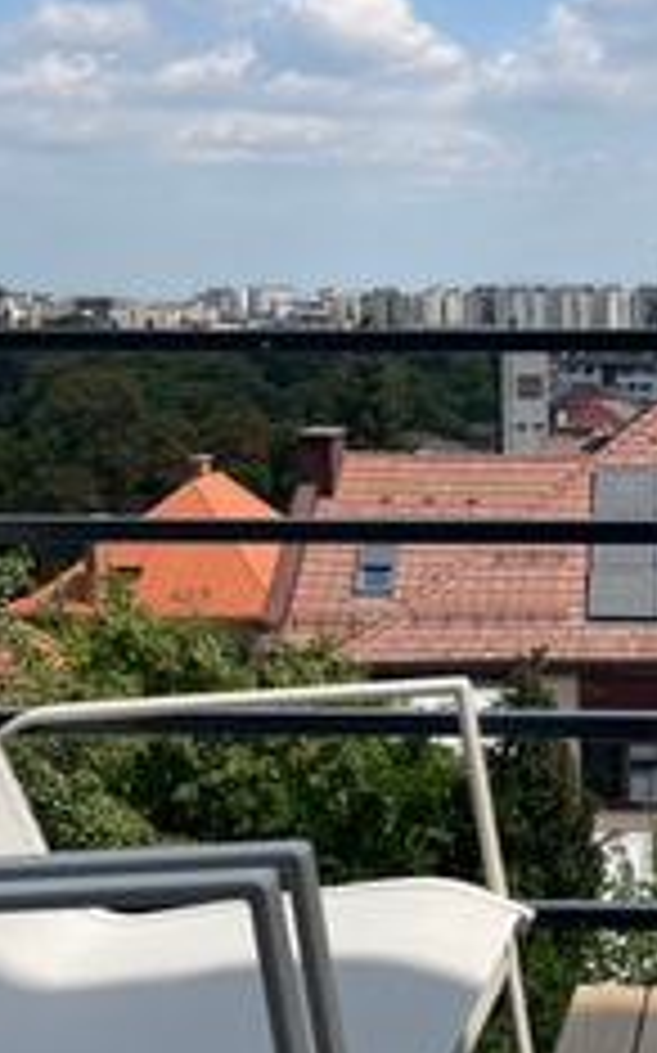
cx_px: 675
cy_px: 506
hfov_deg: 21.1
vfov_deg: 34.6
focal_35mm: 59
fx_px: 1692
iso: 32
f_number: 1.6
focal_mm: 4.2
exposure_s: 1/4292
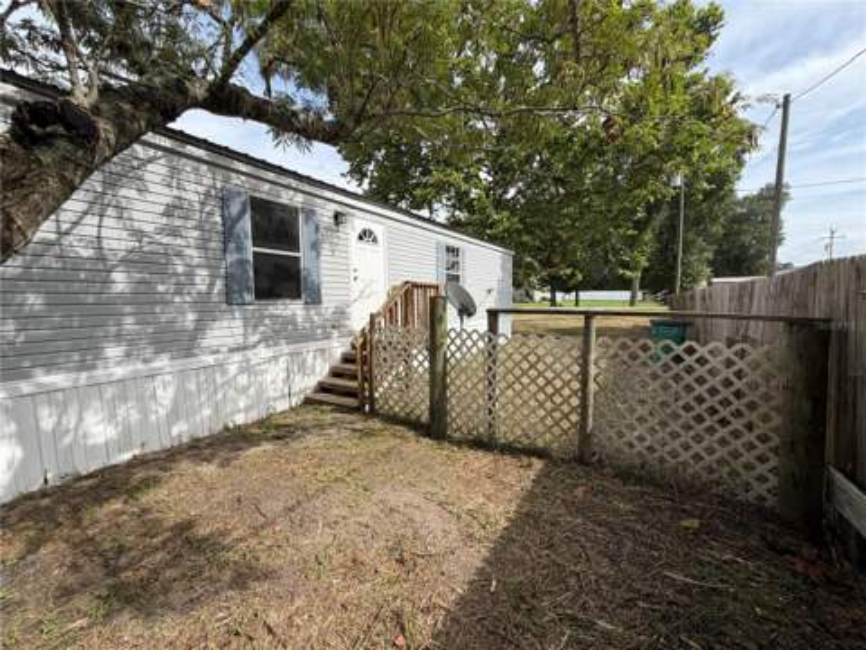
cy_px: 325
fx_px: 350
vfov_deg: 85.7
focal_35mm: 14
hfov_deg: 102.1
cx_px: 433
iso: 32
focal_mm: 2.22
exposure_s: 1/770
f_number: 2.2
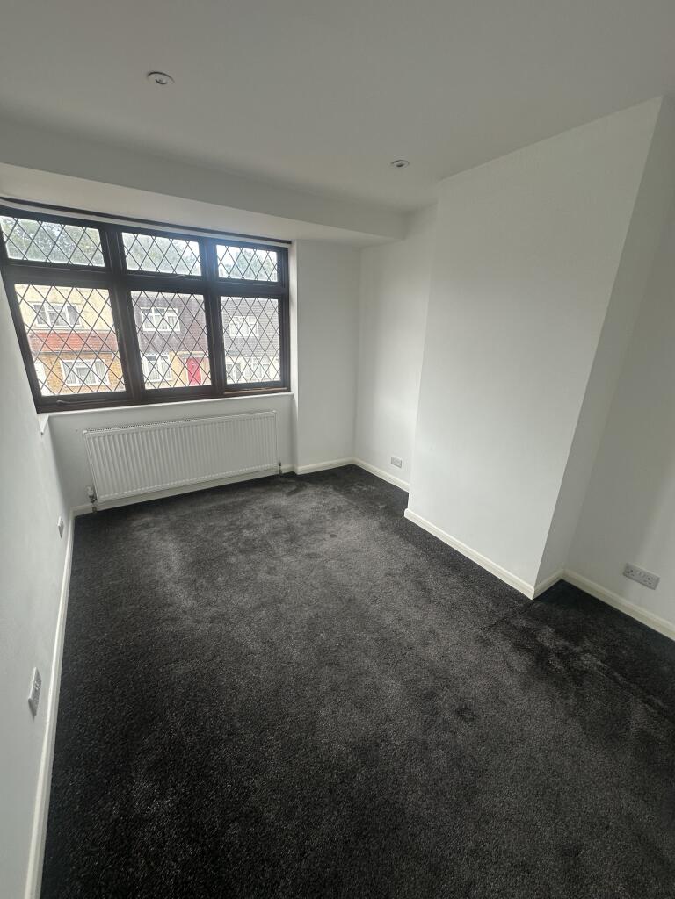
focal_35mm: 14
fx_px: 364
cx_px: 338
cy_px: 450
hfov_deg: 85.7
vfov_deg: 102.1
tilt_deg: -18.7
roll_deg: -1.5
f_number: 2.2
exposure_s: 1/99
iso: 64
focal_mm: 2.22
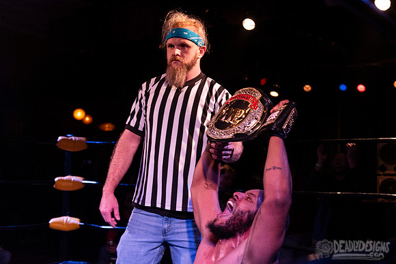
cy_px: 117
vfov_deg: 26.9
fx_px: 552
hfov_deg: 39.4
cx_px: 221
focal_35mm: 50
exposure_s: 1/320
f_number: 3.5
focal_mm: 45
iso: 2000
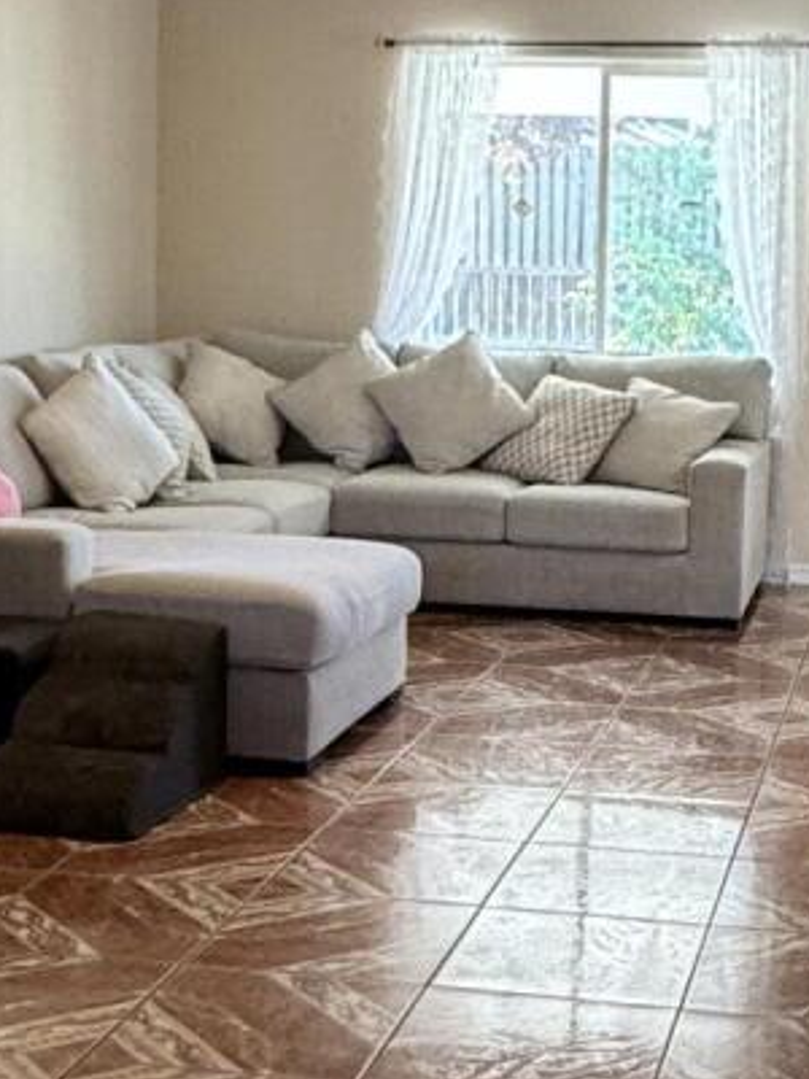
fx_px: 2181
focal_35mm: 70
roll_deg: -0.9
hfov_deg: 20.9
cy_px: 464
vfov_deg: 27.7
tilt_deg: -7.1
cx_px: 582
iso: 200
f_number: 2.2
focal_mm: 2.22
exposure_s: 1/60
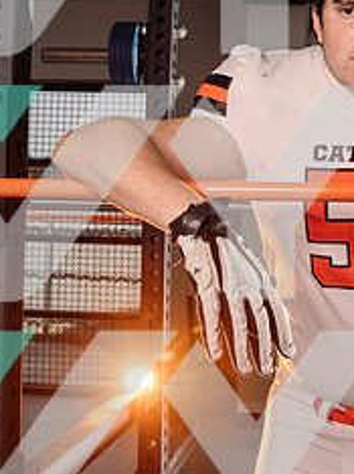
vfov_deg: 31.2
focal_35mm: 62
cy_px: 193
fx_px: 847
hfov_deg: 22.8
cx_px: 346
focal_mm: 26
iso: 80
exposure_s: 1/250
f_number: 7.1
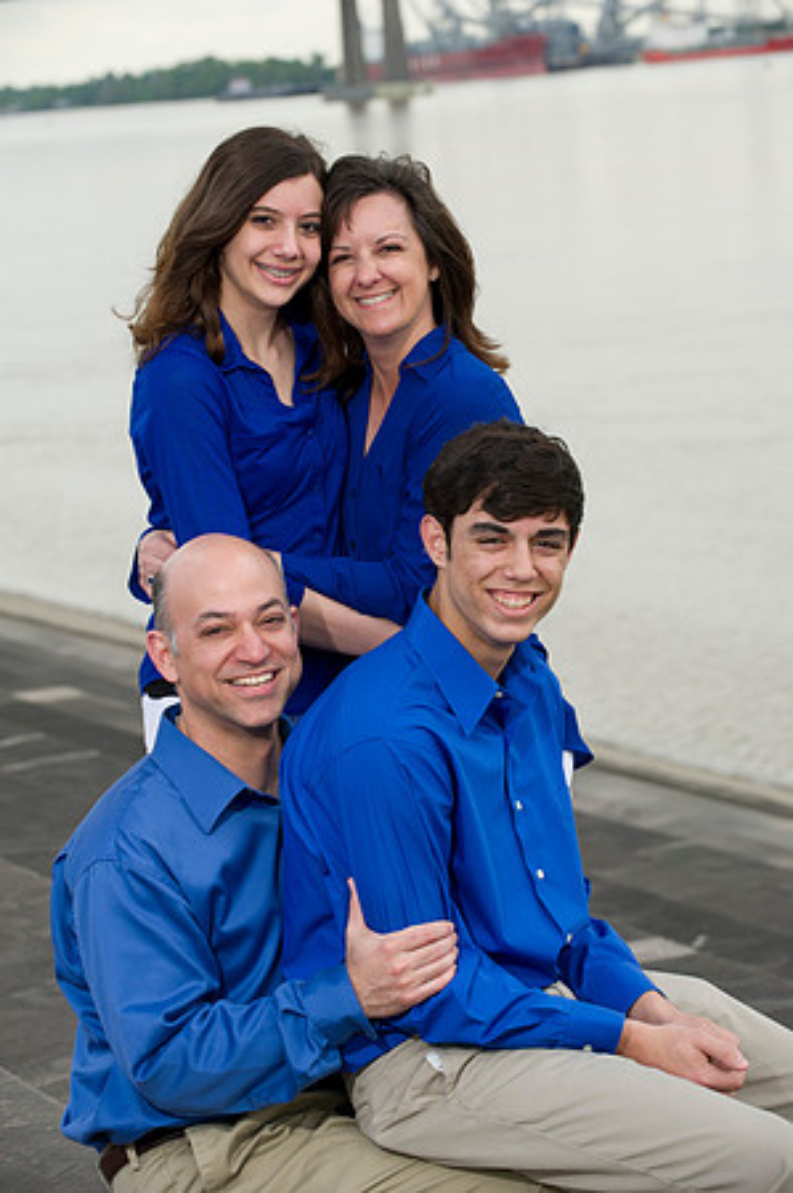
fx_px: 3841
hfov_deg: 11.8
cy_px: 596
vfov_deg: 17.7
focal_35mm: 116
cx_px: 396
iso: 320
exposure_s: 1/250
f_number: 6.3
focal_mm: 116
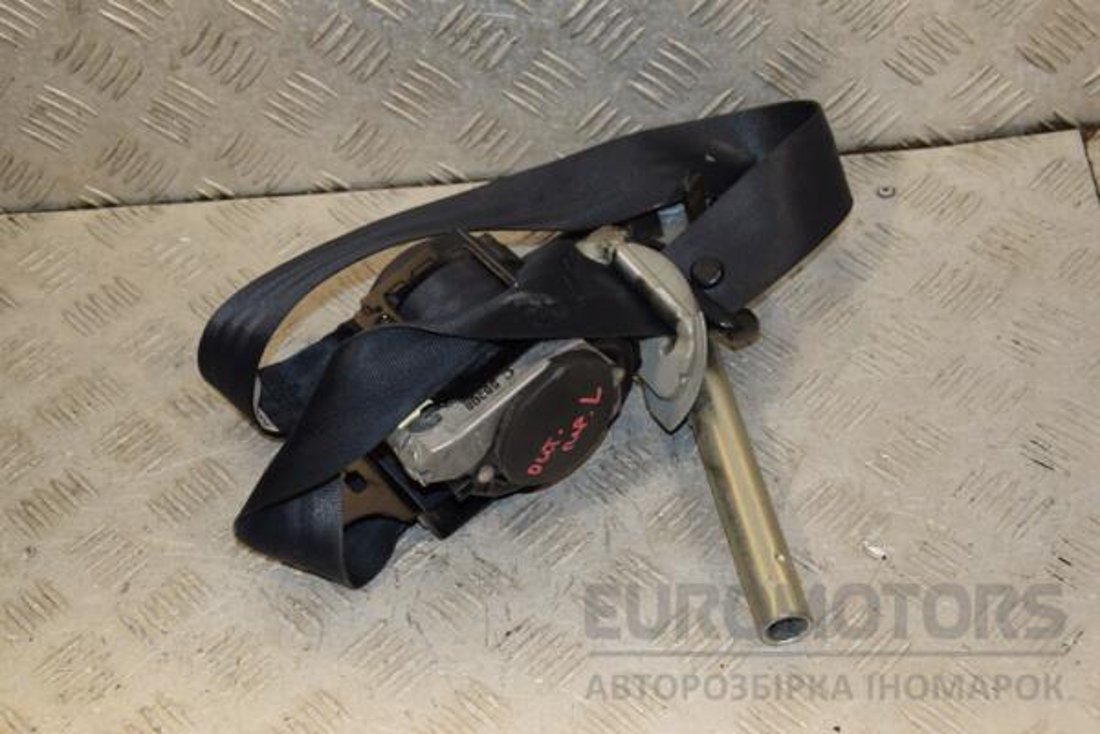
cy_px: 367
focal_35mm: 57
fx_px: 1742
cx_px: 550
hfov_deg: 35.1
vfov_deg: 23.8
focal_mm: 38
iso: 800
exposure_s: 1/200
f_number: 6.3
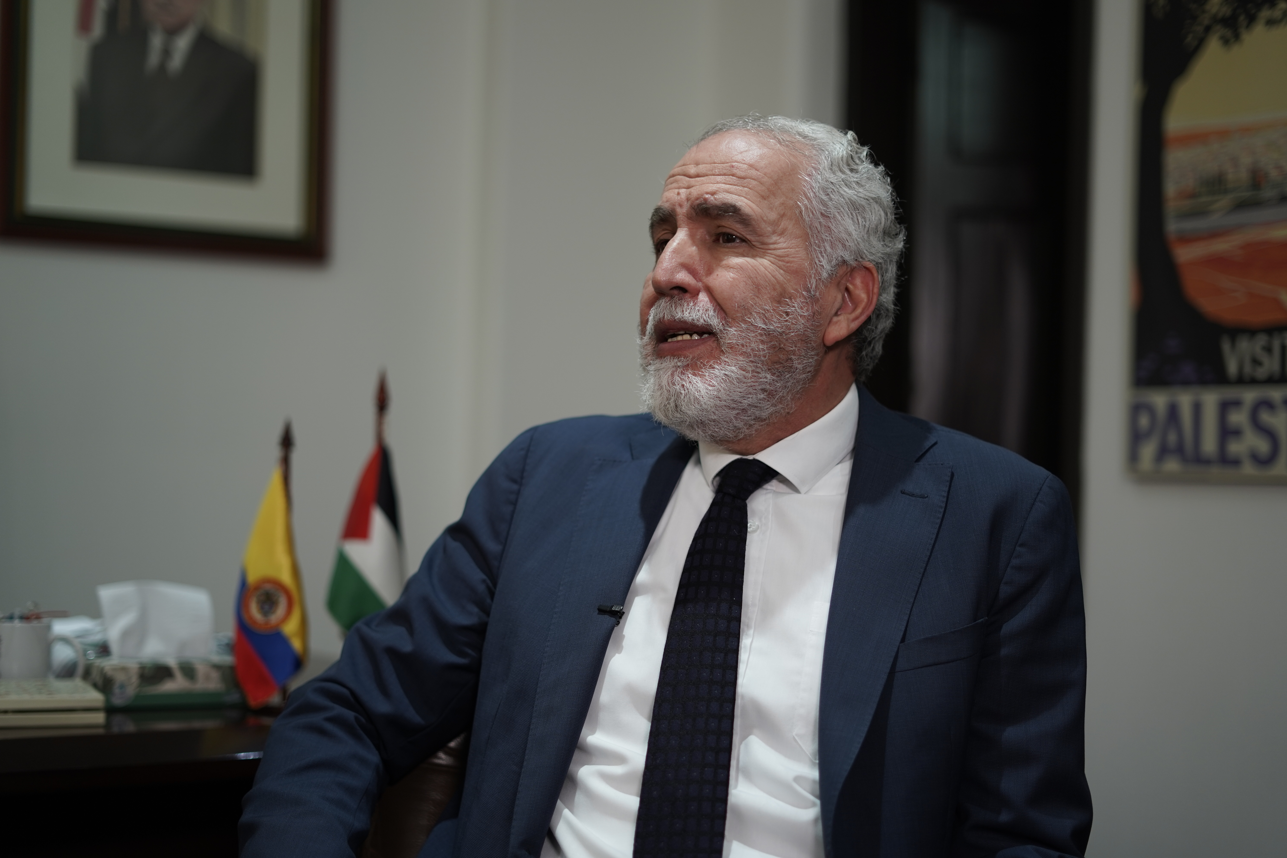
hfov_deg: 39.6
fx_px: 1787
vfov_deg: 27.0
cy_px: 429
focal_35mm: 50
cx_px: 644
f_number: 1.8
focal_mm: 50
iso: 250
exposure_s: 1/160
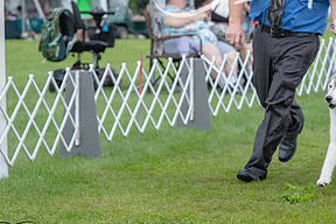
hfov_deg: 11.8
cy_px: 38
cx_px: 321
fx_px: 1615
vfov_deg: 7.9
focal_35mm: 173
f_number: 4.5
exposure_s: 1/1000
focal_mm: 86
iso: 400
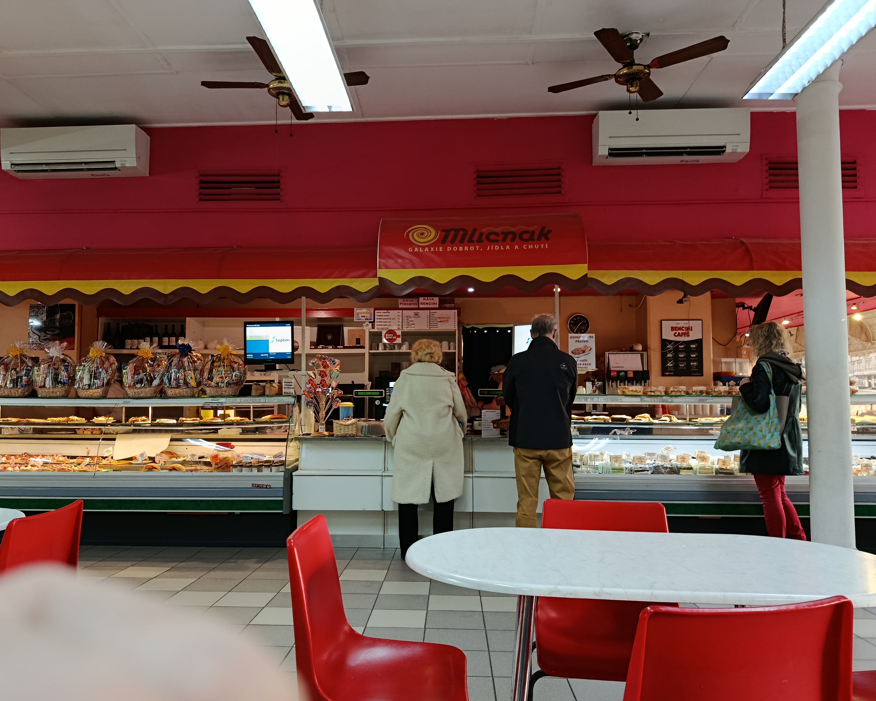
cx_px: 412
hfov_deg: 66.0
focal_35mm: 26
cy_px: 364
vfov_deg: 54.9
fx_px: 674
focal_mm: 5.24
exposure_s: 1/50
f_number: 1.7
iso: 903
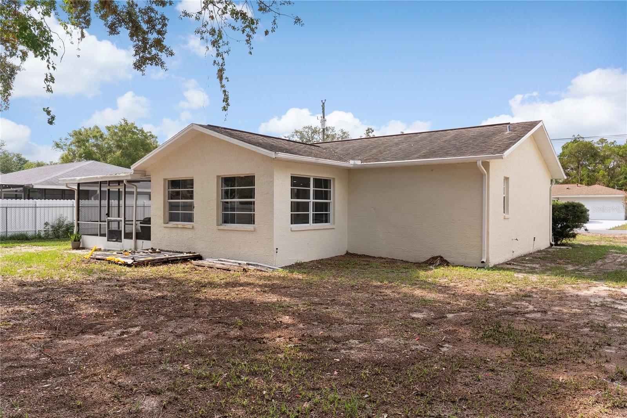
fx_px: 436
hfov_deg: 71.5
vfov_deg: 51.3
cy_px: 209
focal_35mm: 25
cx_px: 314
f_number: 8
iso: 100
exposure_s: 1/40
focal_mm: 25
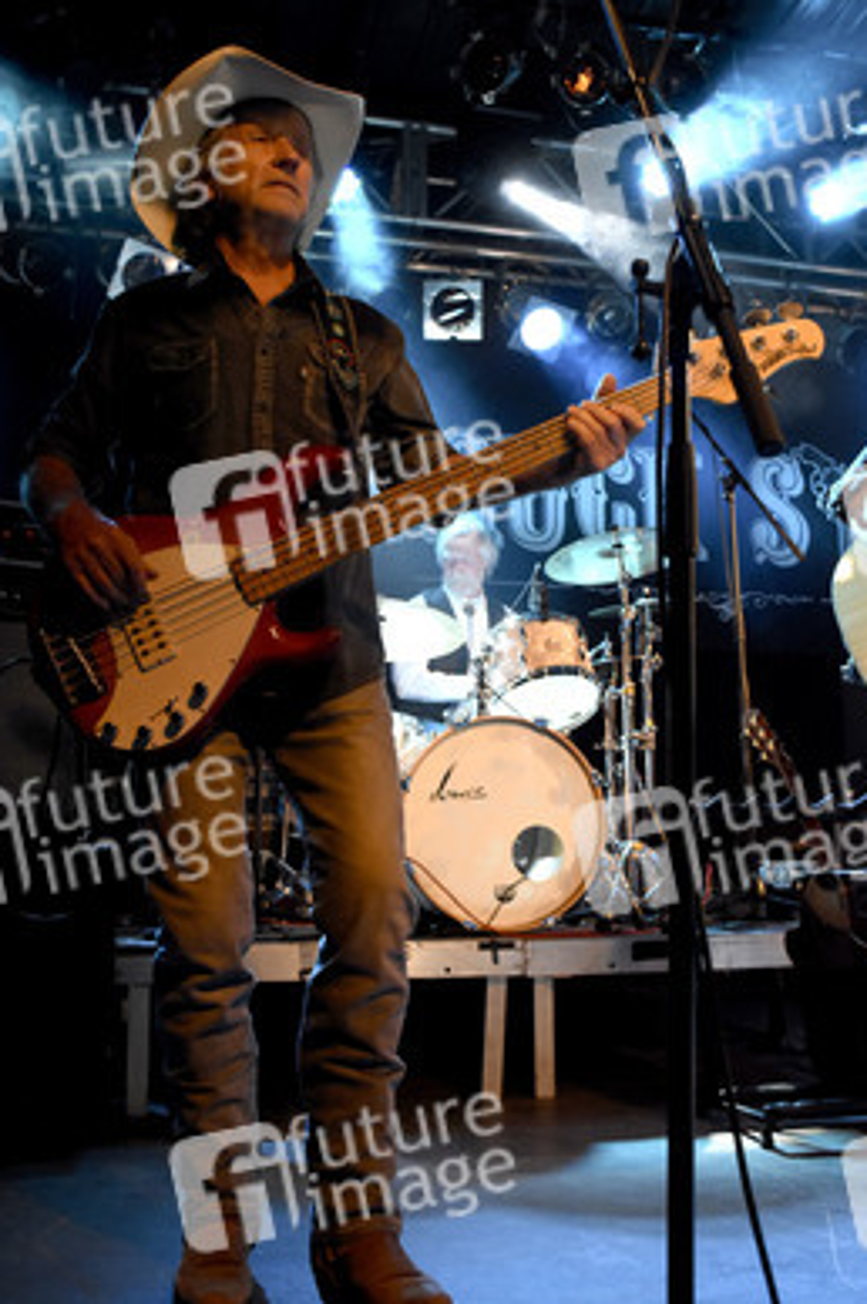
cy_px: 669
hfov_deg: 38.8
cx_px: 440
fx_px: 1230
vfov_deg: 55.8
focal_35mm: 34
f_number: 4.5
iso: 2500
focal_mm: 22
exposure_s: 1/160
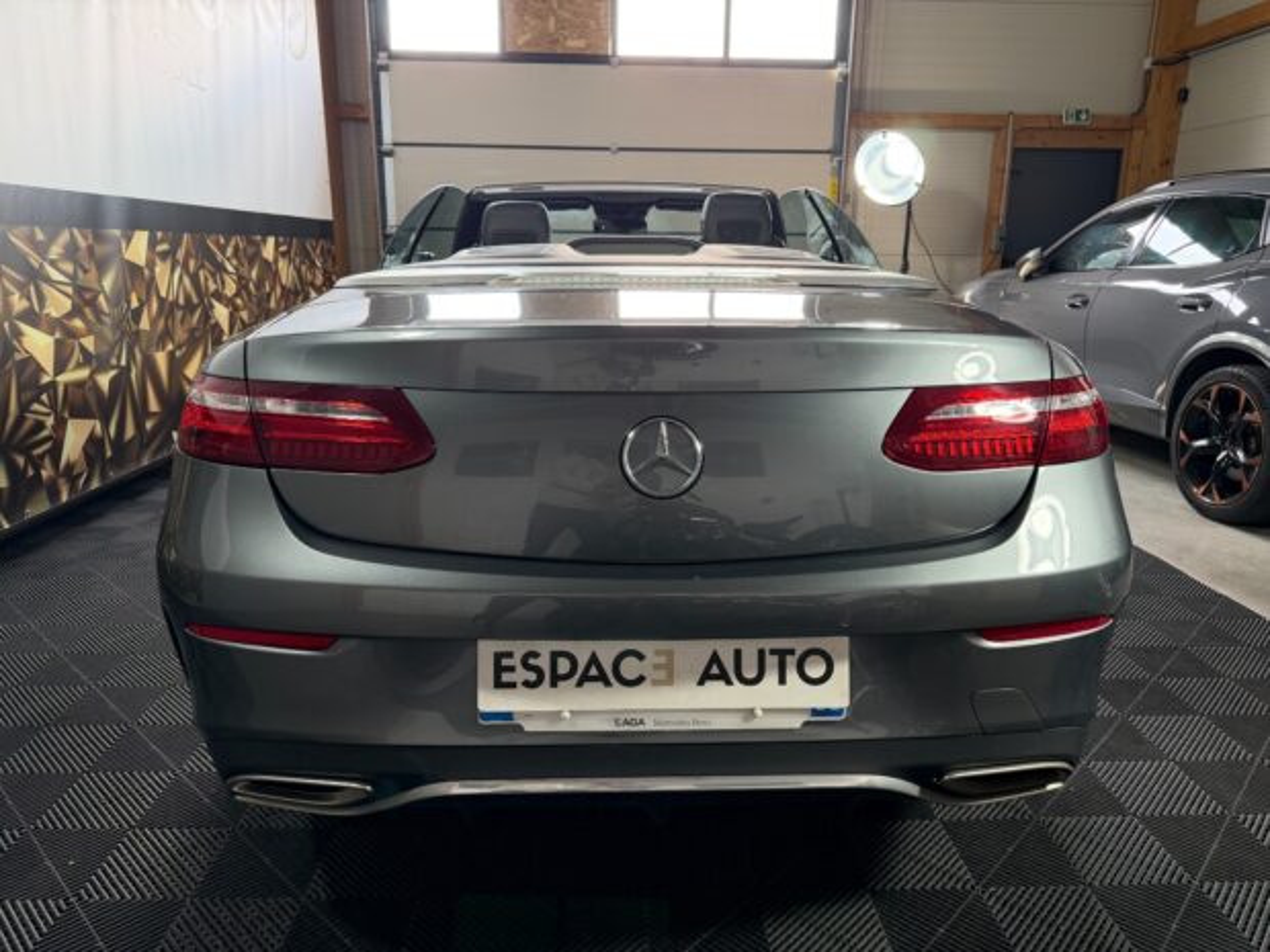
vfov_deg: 56.8
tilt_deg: -14.2
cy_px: 476
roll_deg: -0.2
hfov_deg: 71.6
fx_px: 881
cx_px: 635
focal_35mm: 24
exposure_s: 1/65
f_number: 1.78
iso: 200
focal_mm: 6.76
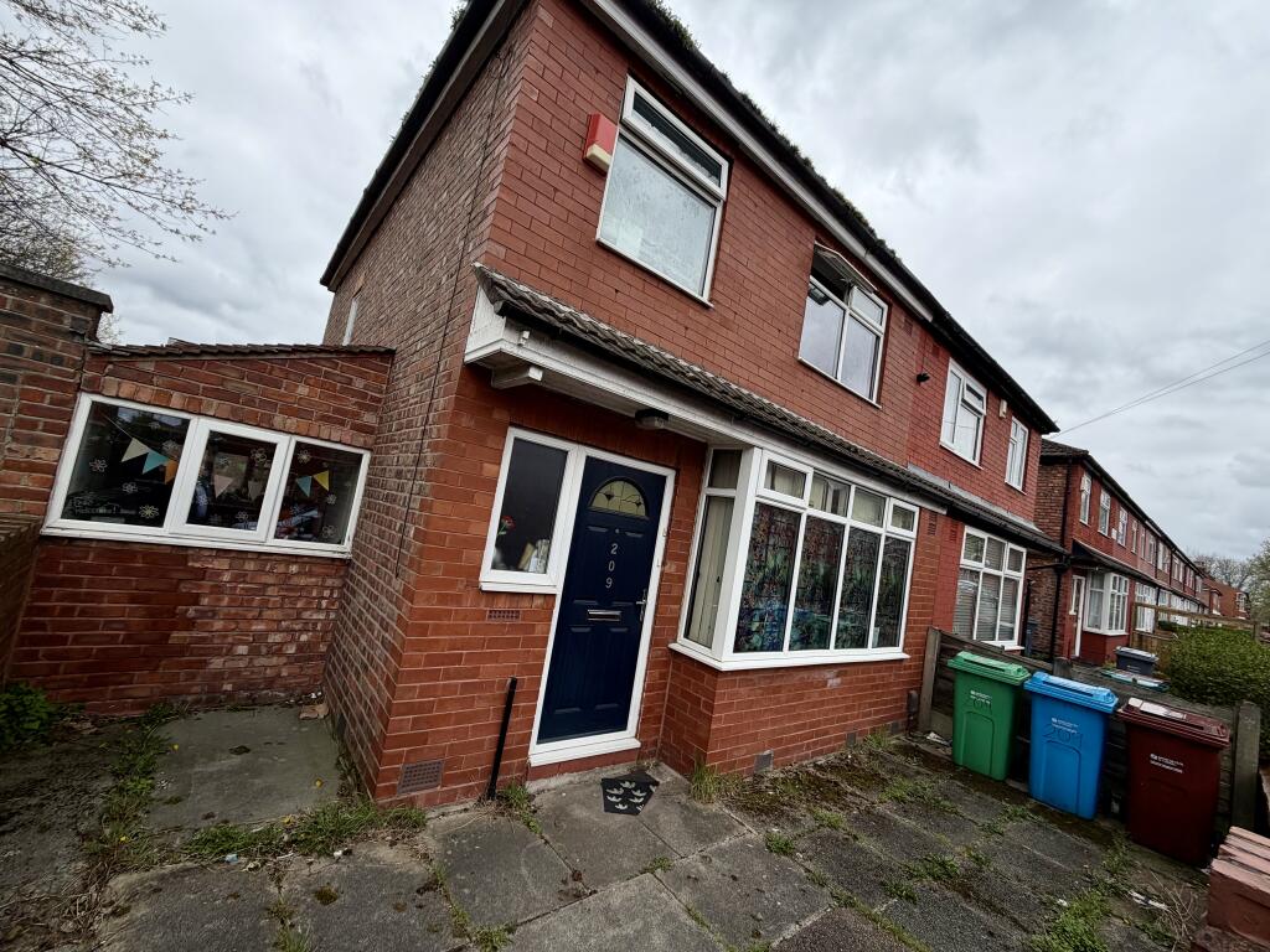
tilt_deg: +5.0
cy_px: 476
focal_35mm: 14
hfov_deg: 102.1
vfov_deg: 85.7
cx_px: 635
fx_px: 514
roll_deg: -8.6
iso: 40
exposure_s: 1/770
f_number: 2.2
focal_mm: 2.22
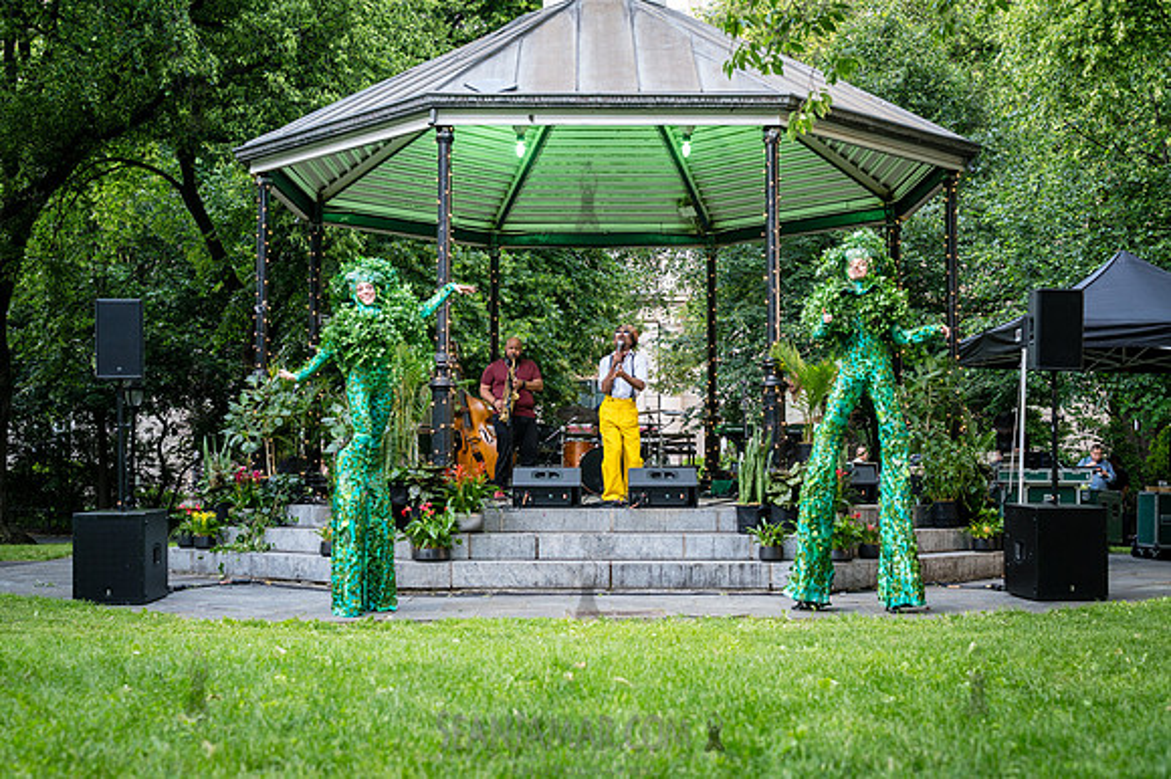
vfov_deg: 29.7
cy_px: 390
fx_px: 1469
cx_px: 577
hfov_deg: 43.5
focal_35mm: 45
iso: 800
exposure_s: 1/160
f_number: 4
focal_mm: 44
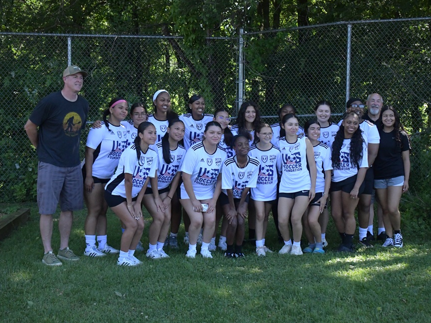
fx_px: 610
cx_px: 226
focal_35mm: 49
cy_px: 161
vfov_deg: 29.7
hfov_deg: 38.9
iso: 6400
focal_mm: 30
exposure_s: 1/5000
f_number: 5.6
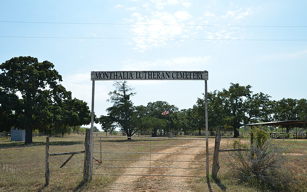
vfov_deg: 38.9
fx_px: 272
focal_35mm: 33
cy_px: 99
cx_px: 152
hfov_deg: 58.9
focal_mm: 21
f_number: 8
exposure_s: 1/200
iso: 200
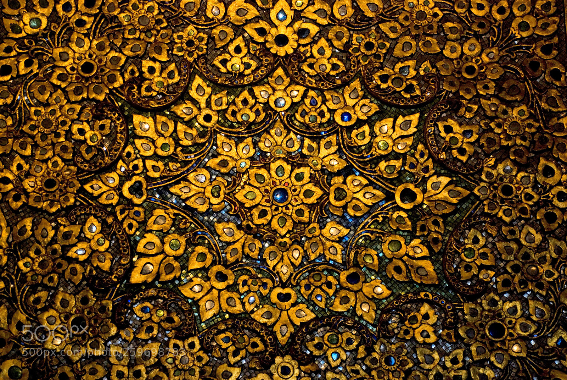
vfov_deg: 15.8
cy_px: 190
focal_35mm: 87
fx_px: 1372
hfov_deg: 23.4
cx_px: 284
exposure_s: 1/200
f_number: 5.3
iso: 160
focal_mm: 58
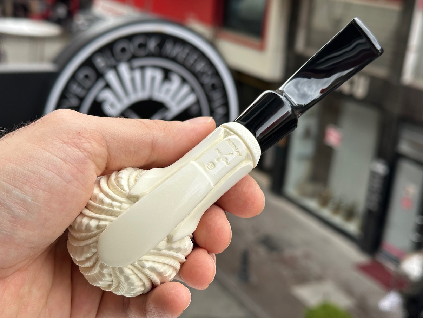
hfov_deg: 37.5
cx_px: 200
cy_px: 167
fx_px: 623
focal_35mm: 51
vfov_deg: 28.6
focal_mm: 6.86
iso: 64
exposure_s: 1/872
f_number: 1.78
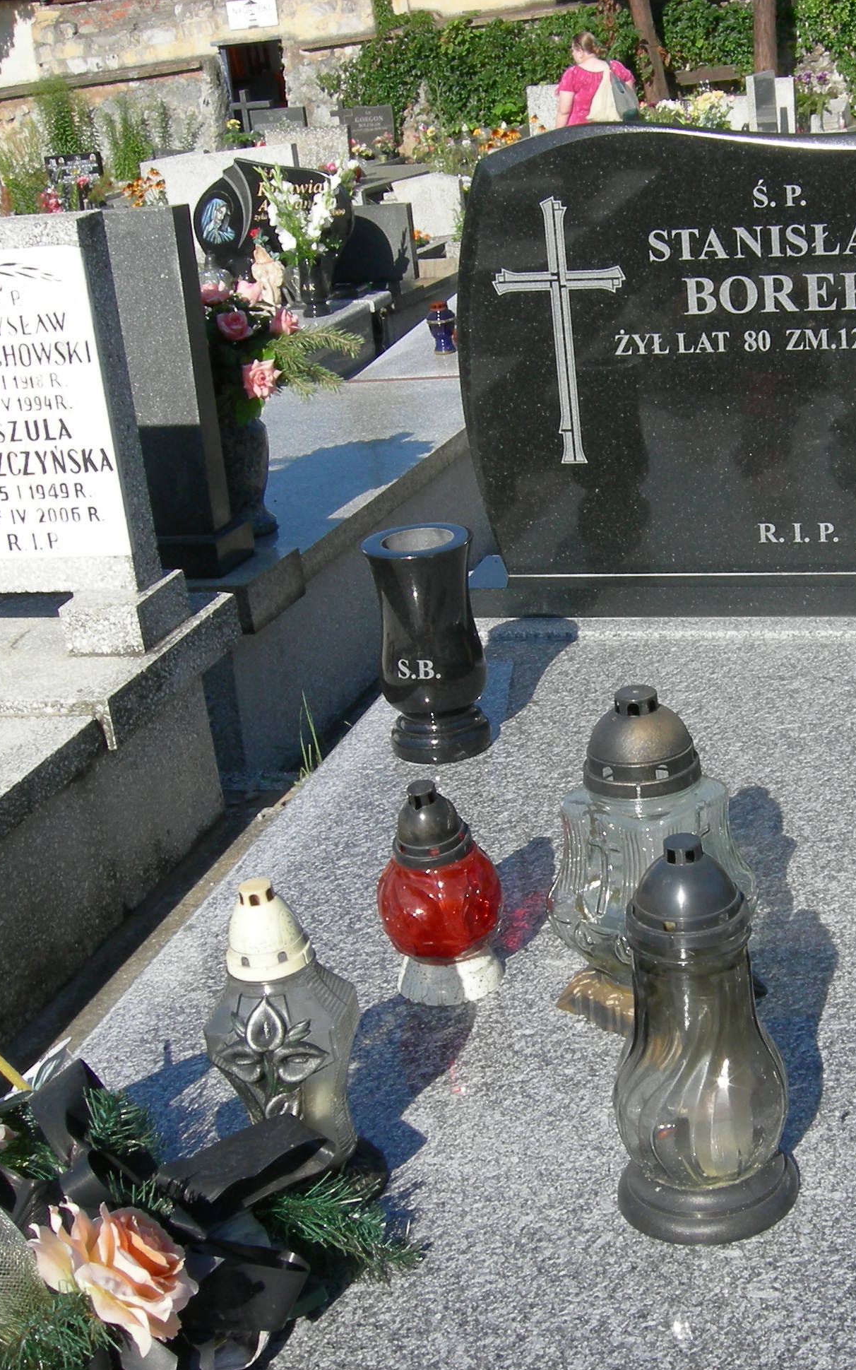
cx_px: 696
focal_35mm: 51
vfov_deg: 39.6
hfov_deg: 24.9
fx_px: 1903
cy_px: 685
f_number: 6
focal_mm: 7.5
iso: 64
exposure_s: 1/287
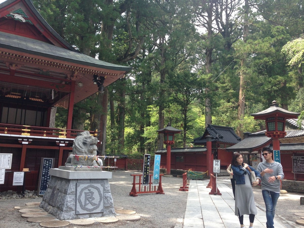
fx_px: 290
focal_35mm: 33
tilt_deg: +8.5
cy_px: 114
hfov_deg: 55.4
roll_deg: -2.3
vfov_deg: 42.9
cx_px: 152
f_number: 2.4
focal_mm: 4.12
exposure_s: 1/274
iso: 50
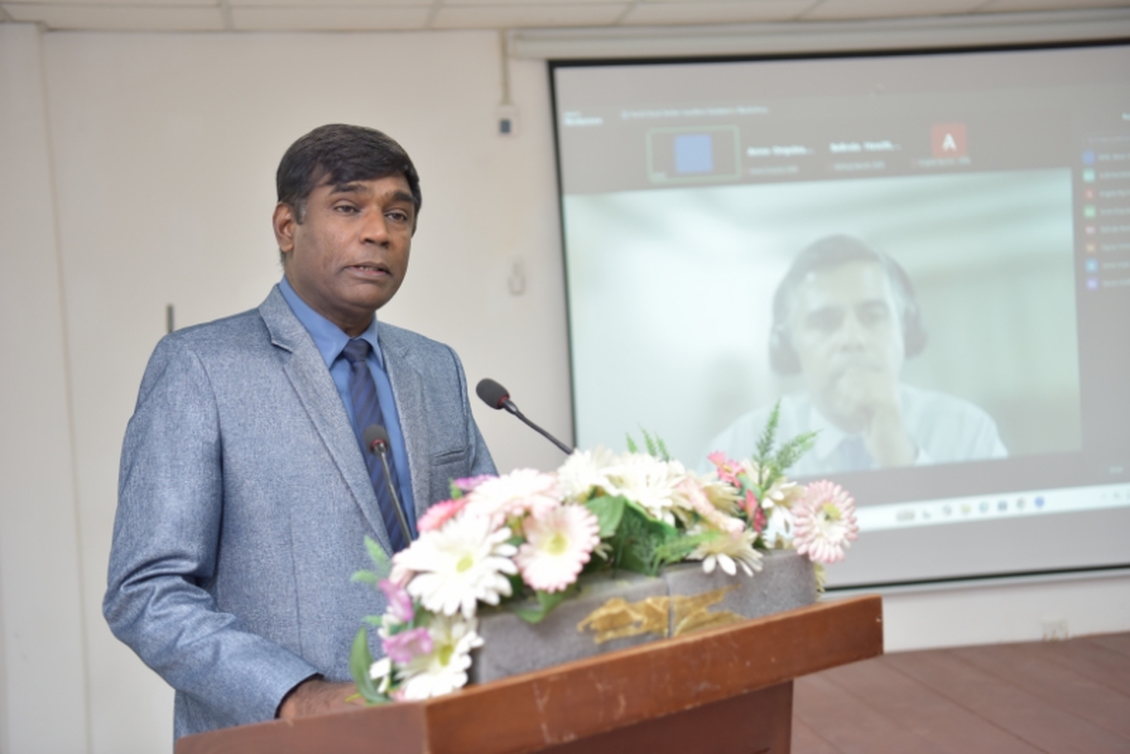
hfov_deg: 39.6
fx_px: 1570
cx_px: 565
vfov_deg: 27.0
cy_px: 377
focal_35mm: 50
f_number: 2.8
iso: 640
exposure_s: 1/100
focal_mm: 50
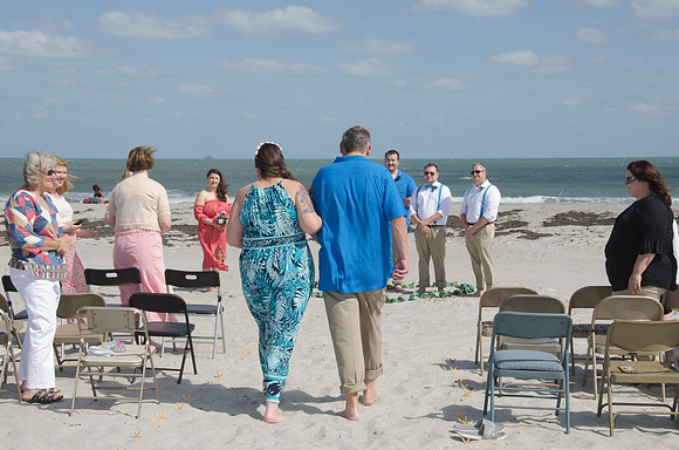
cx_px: 340
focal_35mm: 56
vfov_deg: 24.2
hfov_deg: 35.9
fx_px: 1048
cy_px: 225
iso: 100
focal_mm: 36
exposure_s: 1/250
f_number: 9
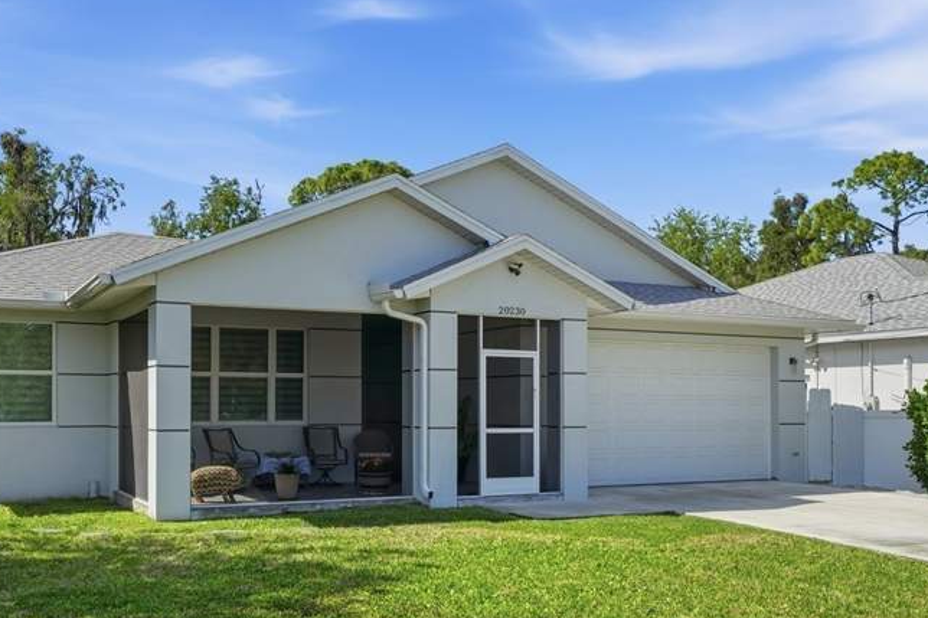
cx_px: 393
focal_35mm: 36
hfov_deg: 52.9
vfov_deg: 36.8
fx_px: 928
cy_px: 323
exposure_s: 1/3200
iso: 400
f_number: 9
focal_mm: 29
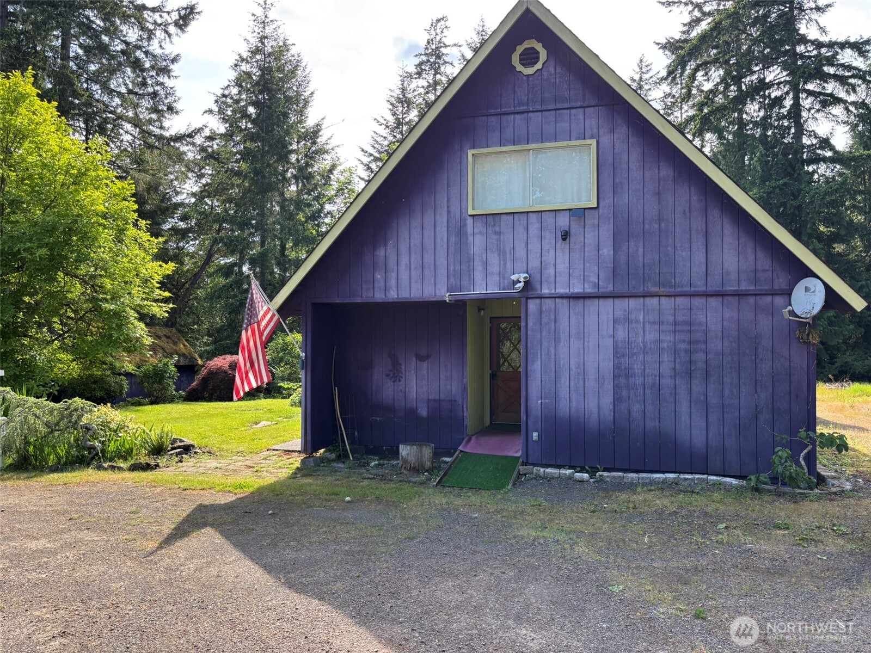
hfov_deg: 67.3
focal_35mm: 26
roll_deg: -0.4
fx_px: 654
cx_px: 436
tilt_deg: +1.3
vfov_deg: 53.1
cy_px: 326
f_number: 1.6
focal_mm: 5.96
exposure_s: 1/425
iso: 50
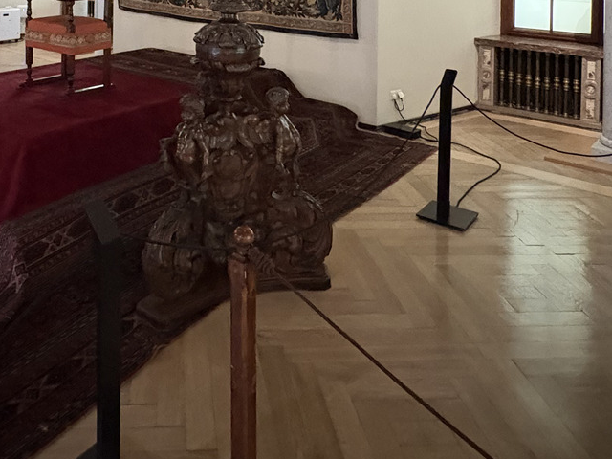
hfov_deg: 51.4
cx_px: 194
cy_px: -48
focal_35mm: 35
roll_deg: +0.0
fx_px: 619
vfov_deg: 34.9
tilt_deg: -0.8
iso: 1000
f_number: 2.2
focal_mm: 2.22
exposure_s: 1/34
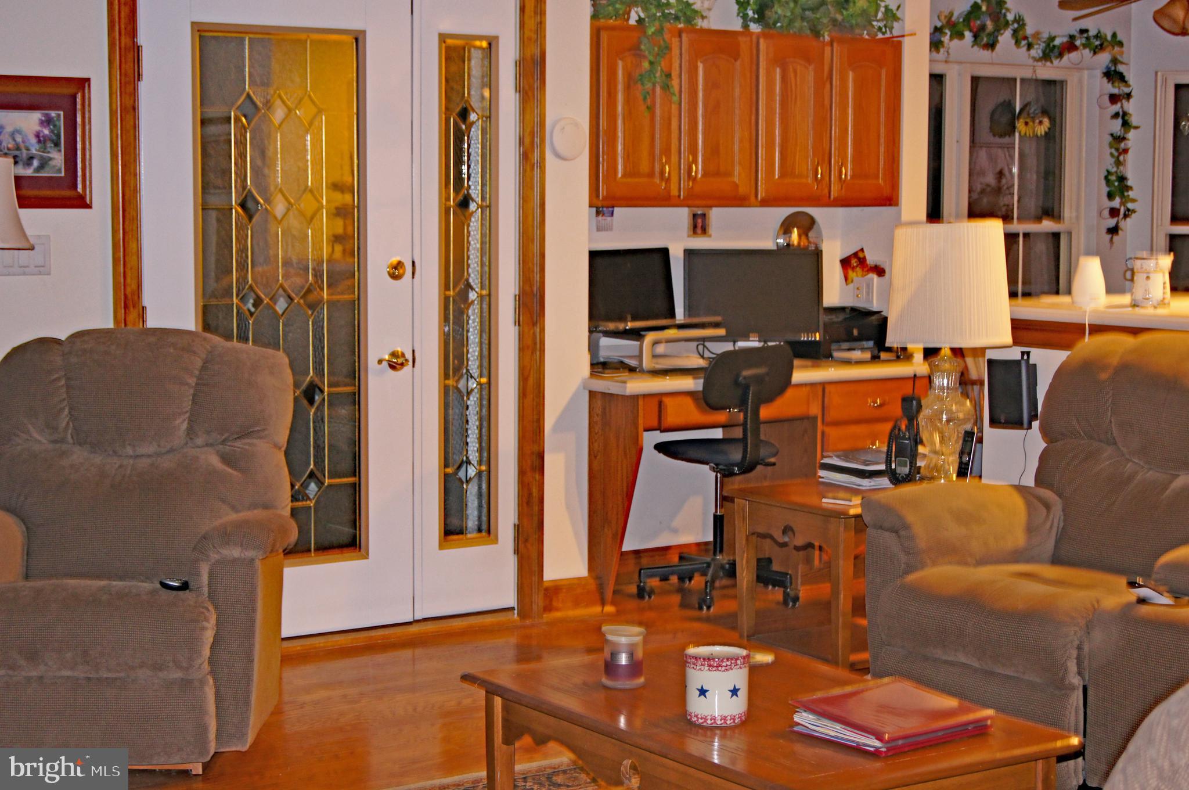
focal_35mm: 68
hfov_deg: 29.9
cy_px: 395
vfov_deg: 20.1
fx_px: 2227
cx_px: 594
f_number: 5.6
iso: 800
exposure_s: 1/6
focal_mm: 45
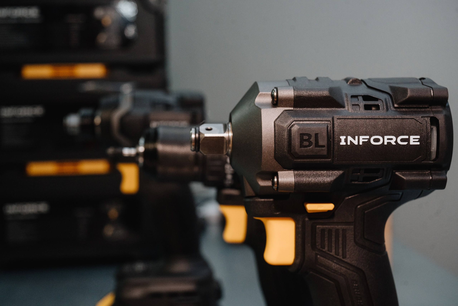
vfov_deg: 27.0
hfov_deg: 39.6
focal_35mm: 50
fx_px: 636
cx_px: 229
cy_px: 153
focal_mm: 50
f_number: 7.1
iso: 1600
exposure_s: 1/125
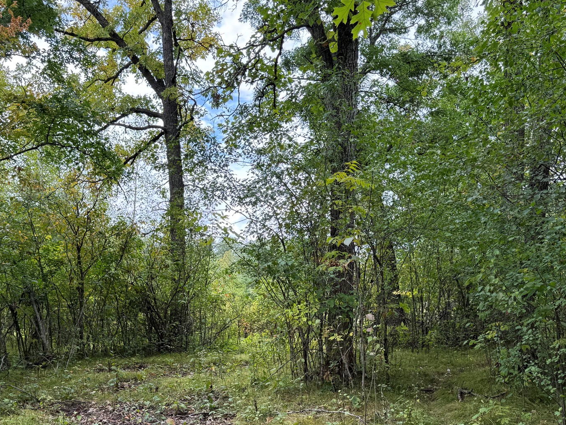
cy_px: 298
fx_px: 589
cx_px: 229
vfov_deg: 39.0
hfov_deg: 51.0
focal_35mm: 36
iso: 80
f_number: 1.78
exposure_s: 1/478
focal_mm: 6.76
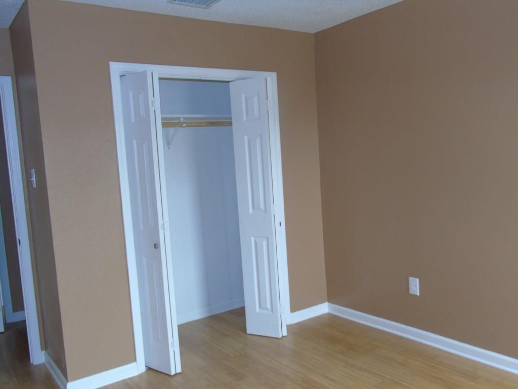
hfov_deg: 61.7
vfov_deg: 48.2
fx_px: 434
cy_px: 194
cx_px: 259
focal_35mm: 29
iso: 200
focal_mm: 5.2
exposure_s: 1/40
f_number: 3.6
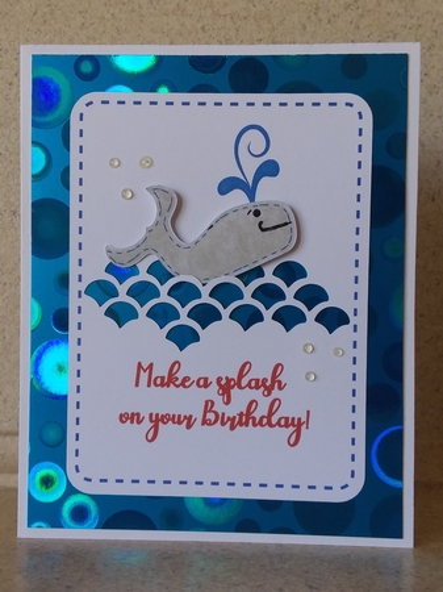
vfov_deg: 65.4
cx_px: 222
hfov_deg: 51.3
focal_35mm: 27
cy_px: 296
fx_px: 461
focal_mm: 2.91
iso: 50
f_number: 1.9
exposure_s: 1/60
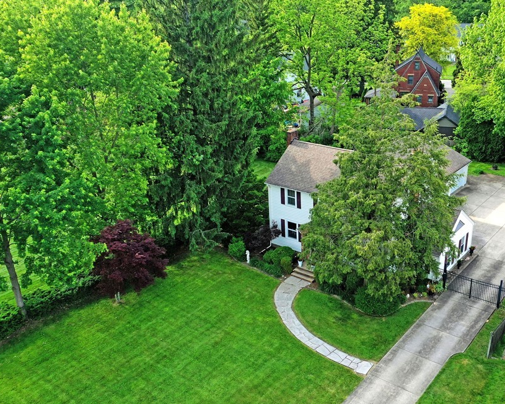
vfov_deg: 42.2
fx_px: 523
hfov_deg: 51.1
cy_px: 219
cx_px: 310
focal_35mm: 35
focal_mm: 10.26
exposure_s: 1/240
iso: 100
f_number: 5
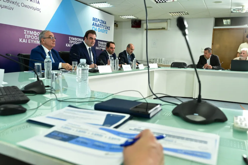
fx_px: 214
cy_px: 82
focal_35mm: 31
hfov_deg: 60.3
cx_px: 124
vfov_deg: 42.3
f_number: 4.5
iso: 6400
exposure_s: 1/500
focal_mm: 31
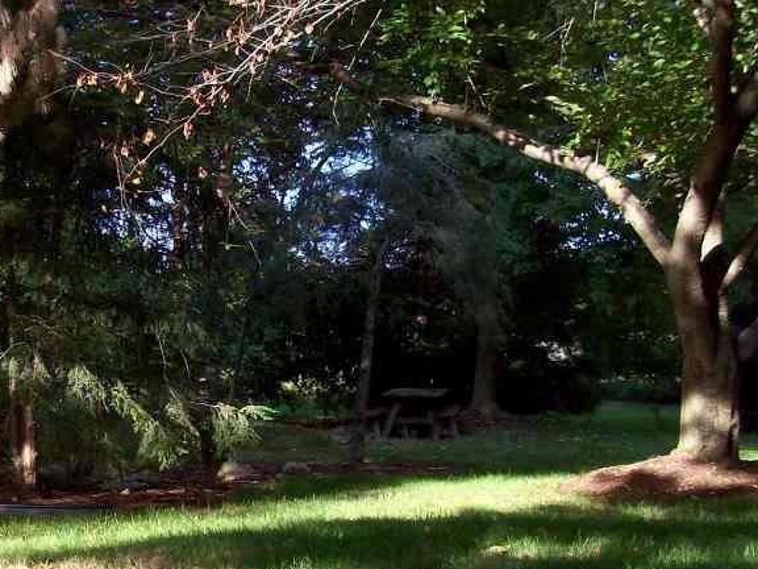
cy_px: 441
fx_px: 1401
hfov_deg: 29.2
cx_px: 96
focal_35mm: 64
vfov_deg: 22.7
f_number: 2.7
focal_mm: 6
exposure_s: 1/198
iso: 80
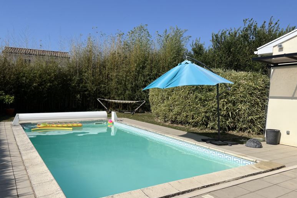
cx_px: 148
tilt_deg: -5.9
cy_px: 114
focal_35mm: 28
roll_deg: -1.5
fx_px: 231
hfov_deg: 65.5
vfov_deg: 46.2
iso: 50
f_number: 1.6
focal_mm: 5.1
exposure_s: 1/6494
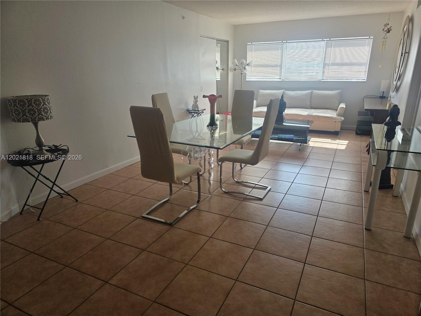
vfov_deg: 58.9
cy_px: 158
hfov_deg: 73.9
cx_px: 210
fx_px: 280
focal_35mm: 23
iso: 50
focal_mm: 6.3
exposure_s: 1/359
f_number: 1.7
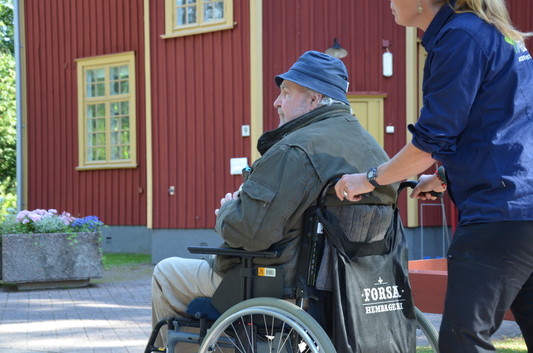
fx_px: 1108
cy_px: 176
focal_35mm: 75
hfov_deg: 27.0
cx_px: 266
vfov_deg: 18.1
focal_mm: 50
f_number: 6.3
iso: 400
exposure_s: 1/100
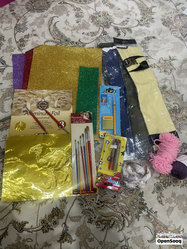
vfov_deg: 67.3
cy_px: 124
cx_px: 94
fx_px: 187
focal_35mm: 26
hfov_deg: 53.1
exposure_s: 1/50
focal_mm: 4.2
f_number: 1.6
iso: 125
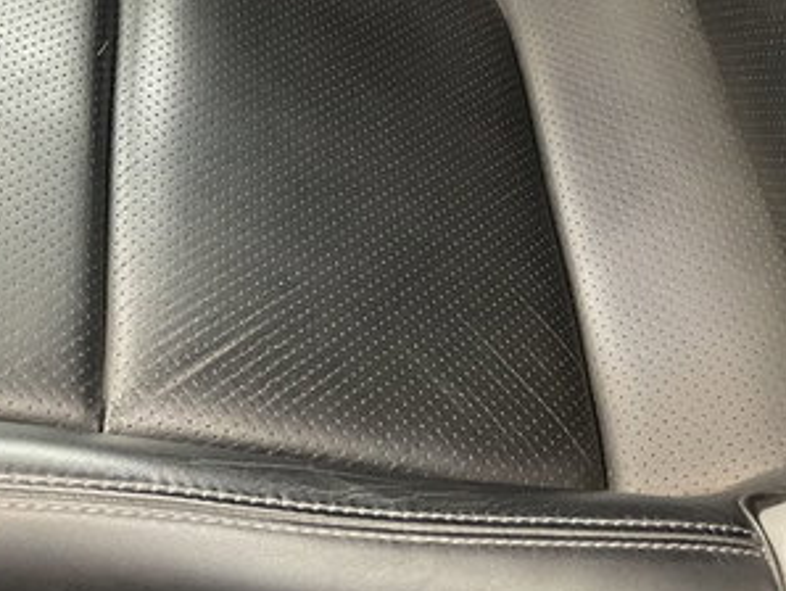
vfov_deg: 21.7
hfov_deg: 28.2
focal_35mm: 67
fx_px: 1523
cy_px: 121
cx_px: 132
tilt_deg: -47.6
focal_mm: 4.2
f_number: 1.6
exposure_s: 1/25
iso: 500
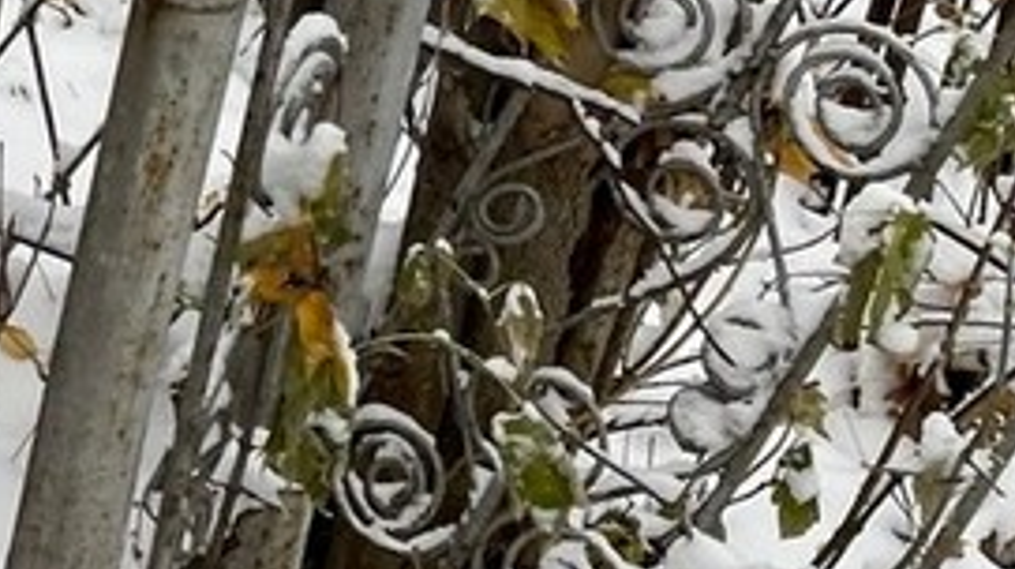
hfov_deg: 16.4
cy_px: -296
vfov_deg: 10.9
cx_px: -861
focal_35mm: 107
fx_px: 2878
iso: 32
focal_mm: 4.2
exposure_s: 1/121
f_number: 1.6
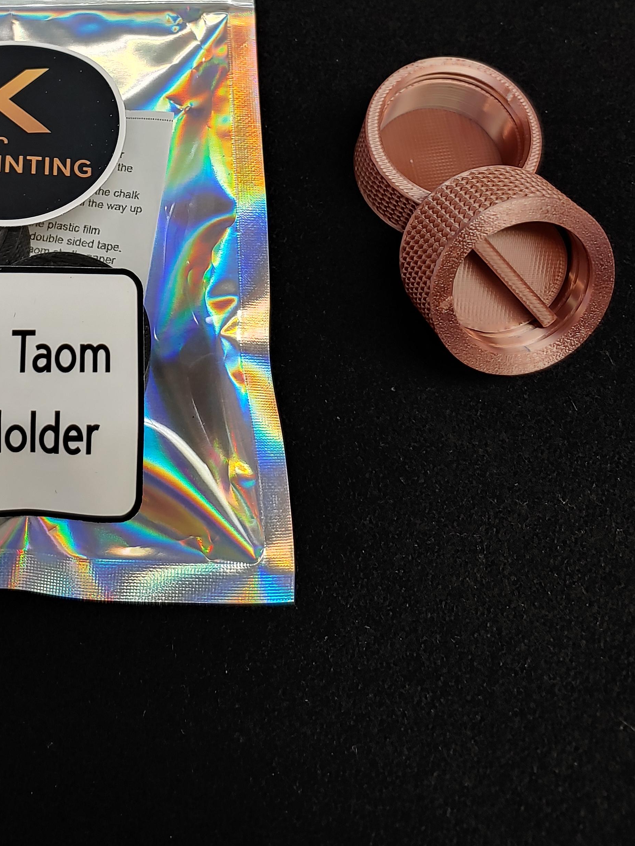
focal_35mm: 41
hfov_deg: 34.4
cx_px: 159
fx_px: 1003
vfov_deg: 43.4
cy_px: 157
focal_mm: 4.23
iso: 100
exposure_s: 1/40
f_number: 1.5
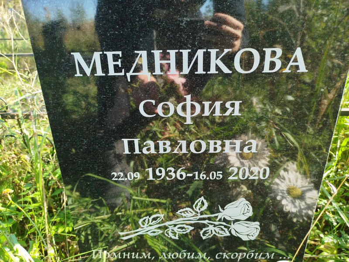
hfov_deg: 71.6
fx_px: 242
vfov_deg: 56.8
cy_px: 131
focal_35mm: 24
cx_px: 174
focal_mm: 5.31
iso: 50
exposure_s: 1/112
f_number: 1.7
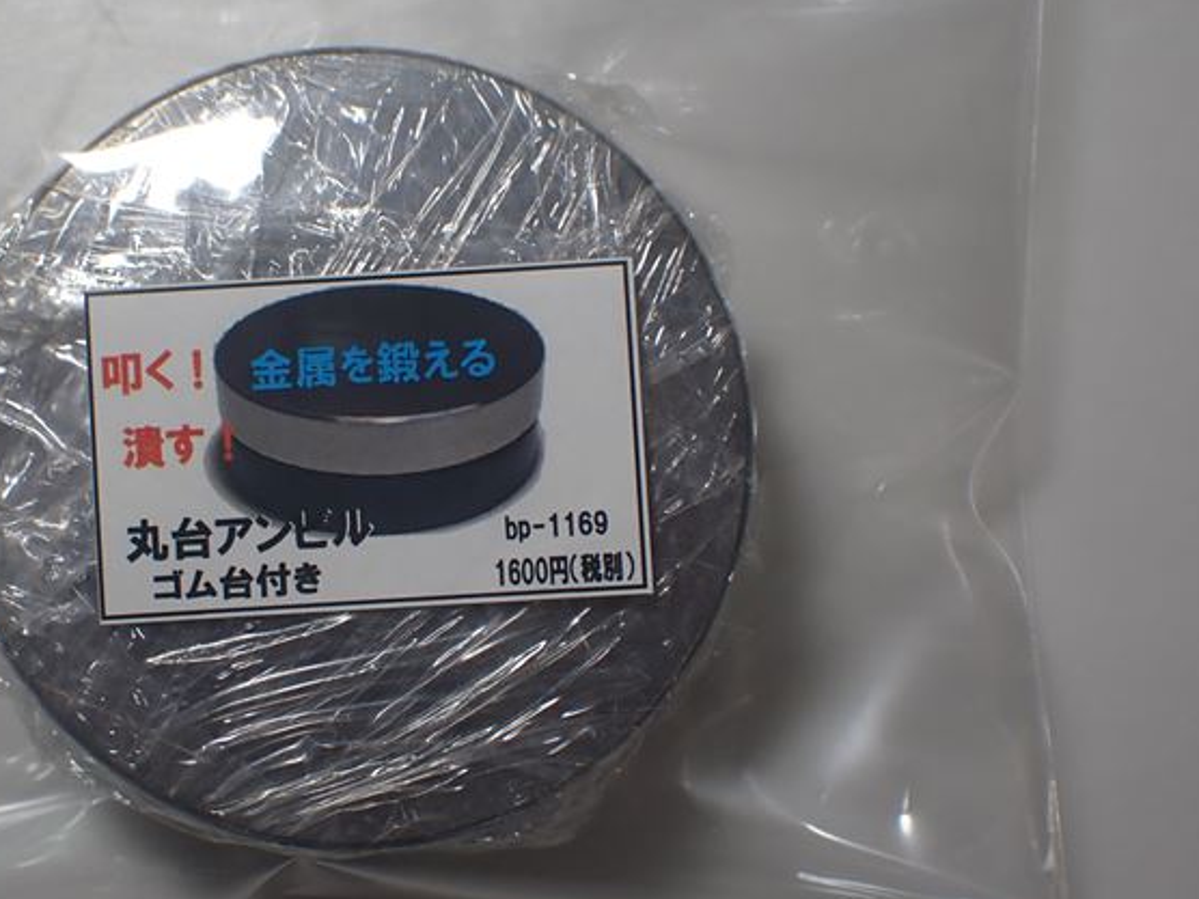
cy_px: 464
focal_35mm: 56
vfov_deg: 26.1
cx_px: 446
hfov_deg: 34.2
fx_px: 1940
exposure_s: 1/160
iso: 125
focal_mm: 7.31
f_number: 4
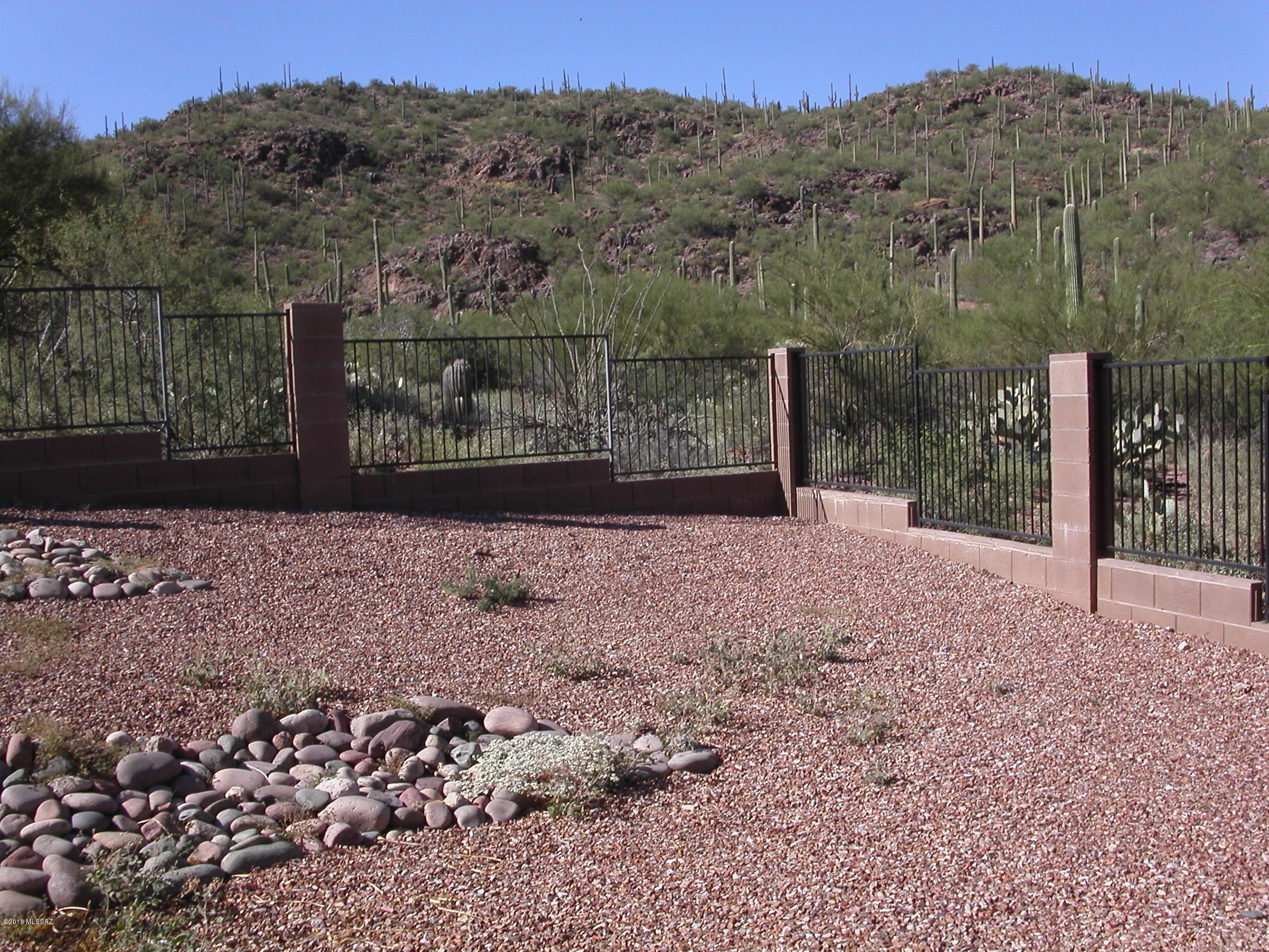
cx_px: 634
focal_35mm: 38
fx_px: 1393
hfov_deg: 49.0
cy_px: 476
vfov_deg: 37.7
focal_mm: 7.8
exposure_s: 1/350
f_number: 8
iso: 100
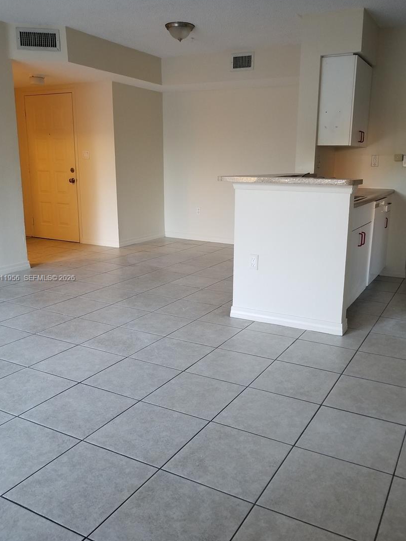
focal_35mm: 29
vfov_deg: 61.6
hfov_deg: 48.2
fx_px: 454
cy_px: 279
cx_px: 208
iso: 200
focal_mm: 4.25
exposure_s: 1/19
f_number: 1.7
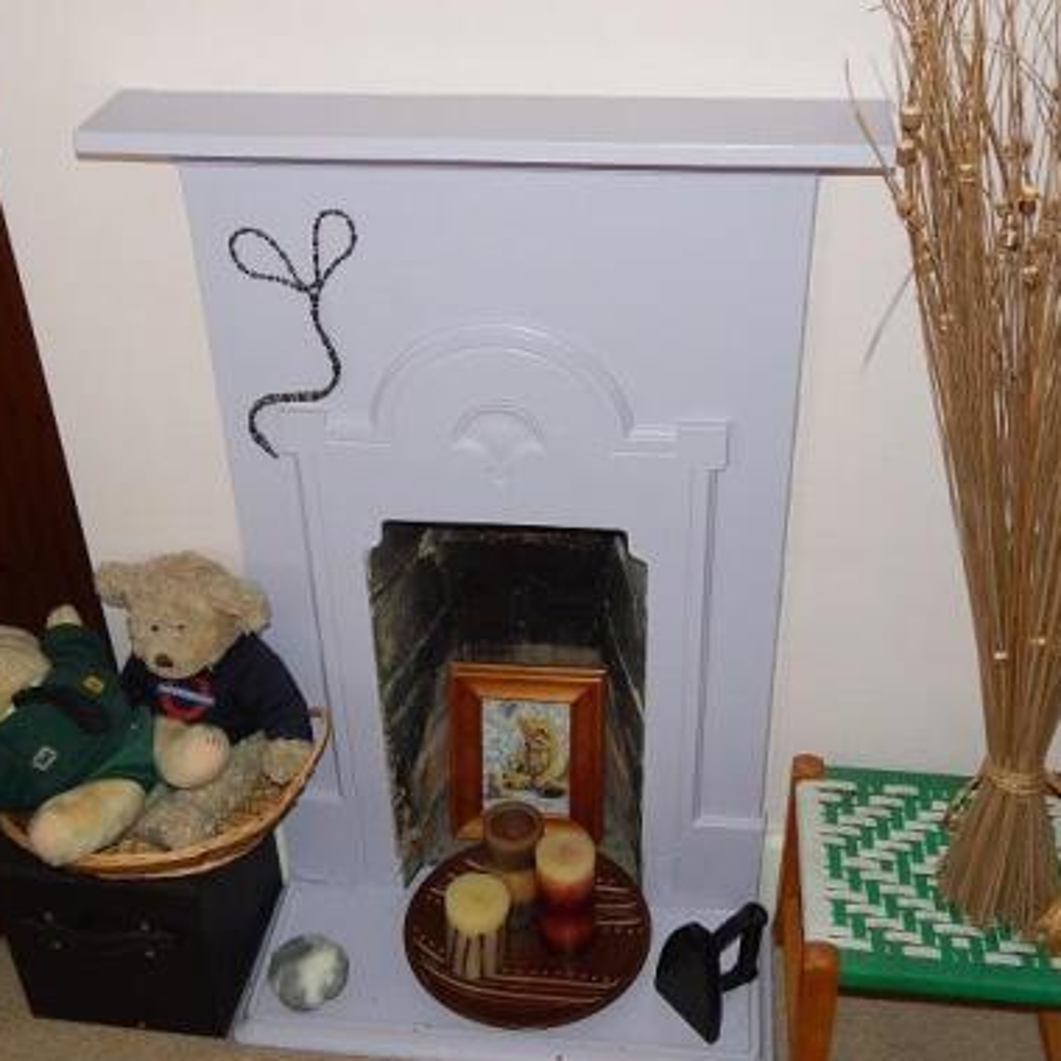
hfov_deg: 40.0
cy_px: 557
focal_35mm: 42
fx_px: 1456
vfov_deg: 40.0
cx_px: 512
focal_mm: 5.6
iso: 200
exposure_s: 1/30
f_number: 3.2
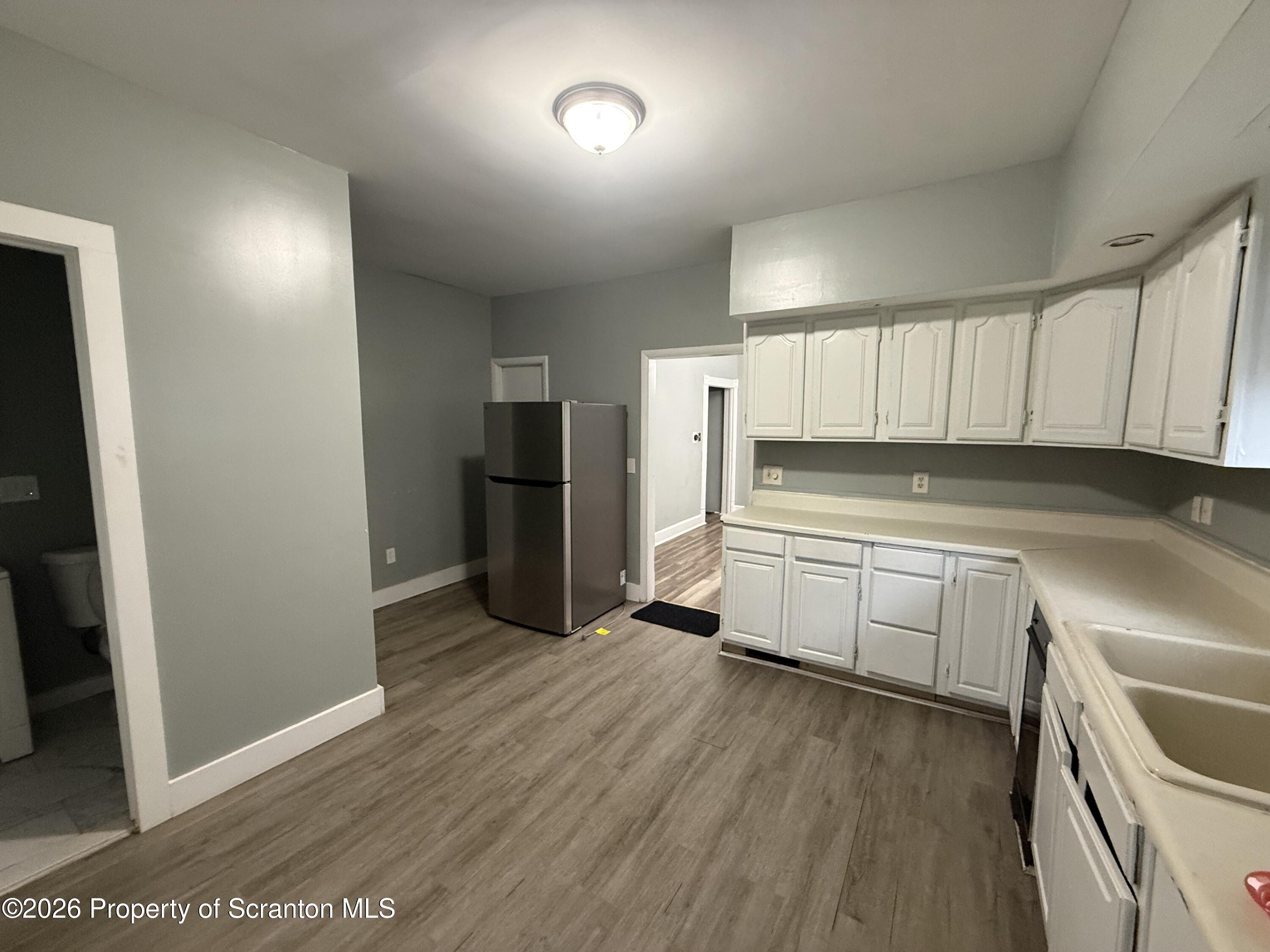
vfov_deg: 85.7
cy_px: 476
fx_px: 514
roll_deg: +0.2
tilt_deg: -6.2
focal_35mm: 14
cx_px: 635
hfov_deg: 102.1
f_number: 2.2
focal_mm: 2.22
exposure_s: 1/60
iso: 500
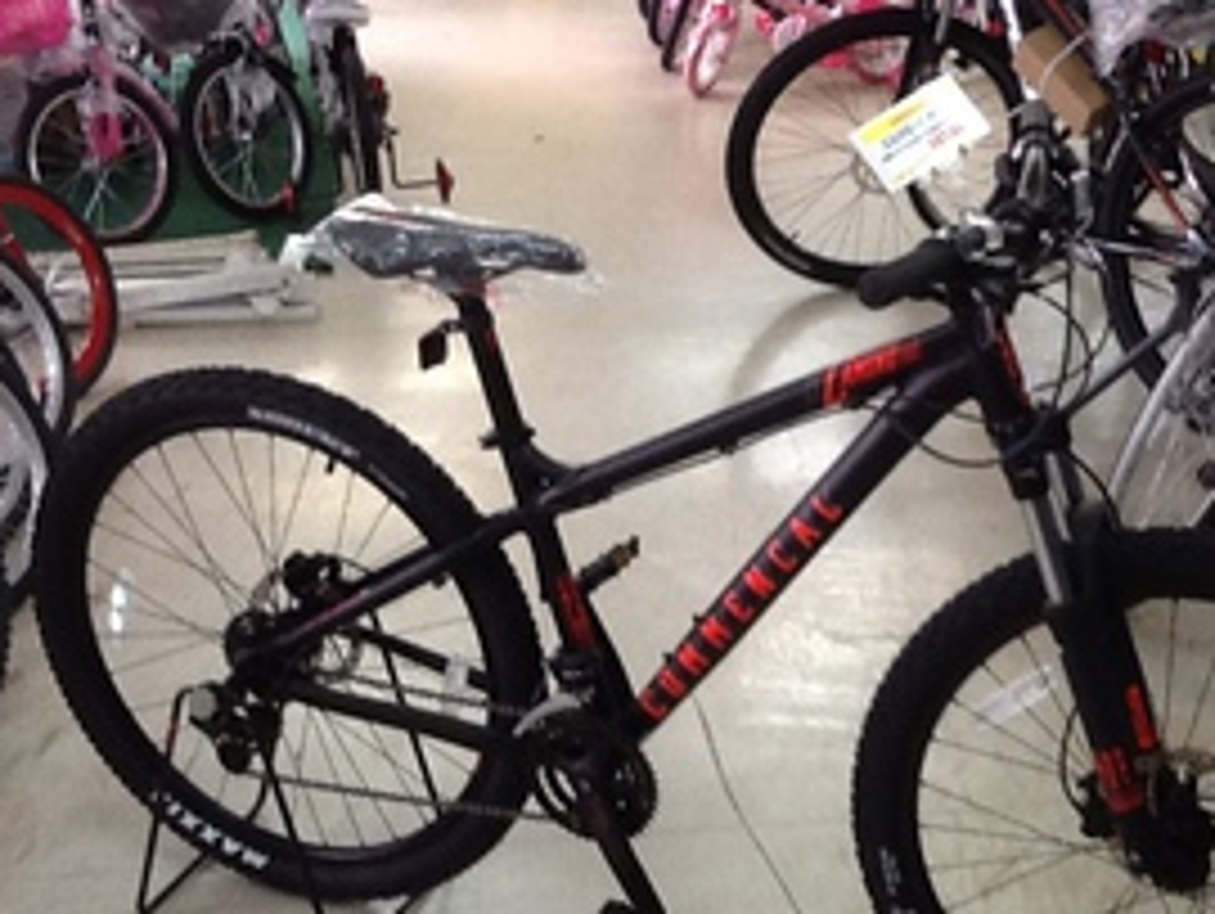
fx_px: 2002
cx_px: 720
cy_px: 570
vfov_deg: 25.6
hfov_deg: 33.7
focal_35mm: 57
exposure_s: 1/30
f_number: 2.4
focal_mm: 2.03
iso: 80
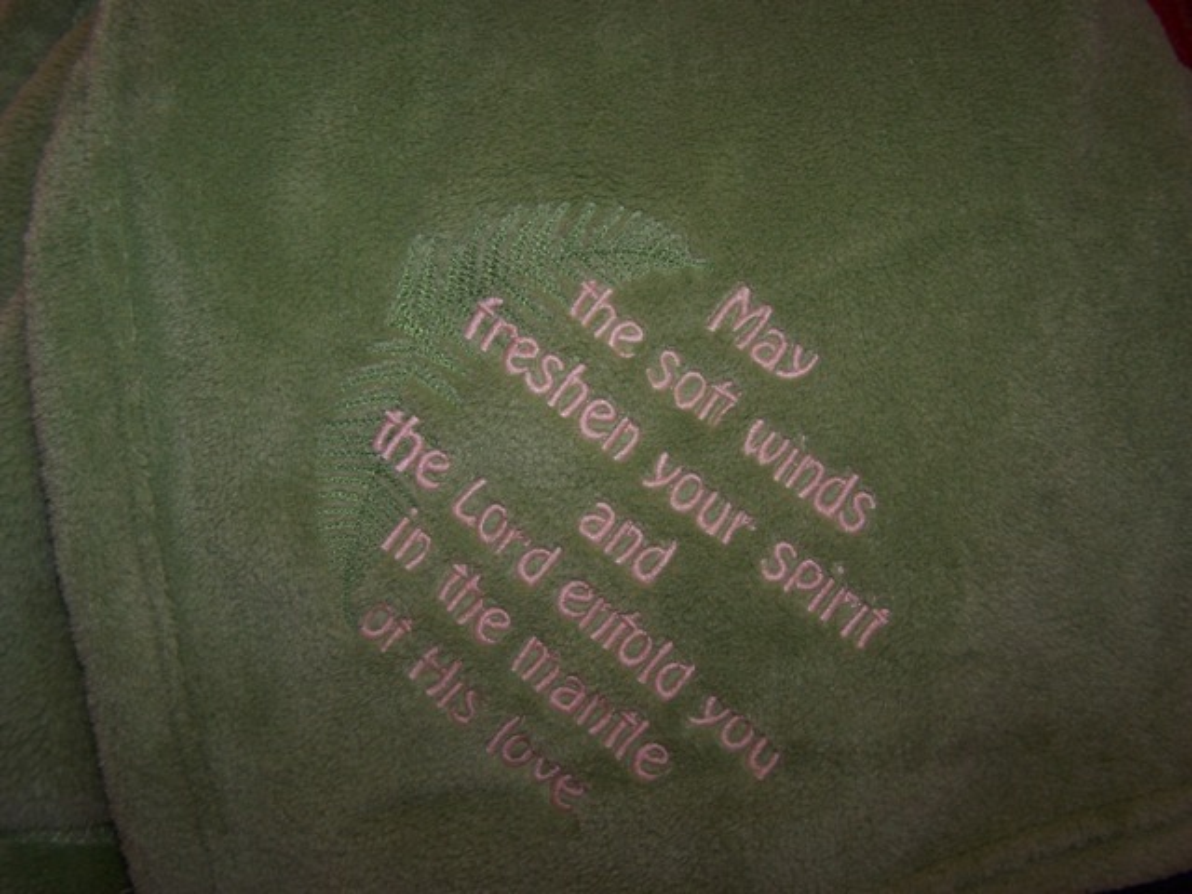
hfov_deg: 49.0
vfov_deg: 37.7
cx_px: 596
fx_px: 1309
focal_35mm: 38
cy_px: 447
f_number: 2.8
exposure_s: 1/60
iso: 80
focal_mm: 6.3
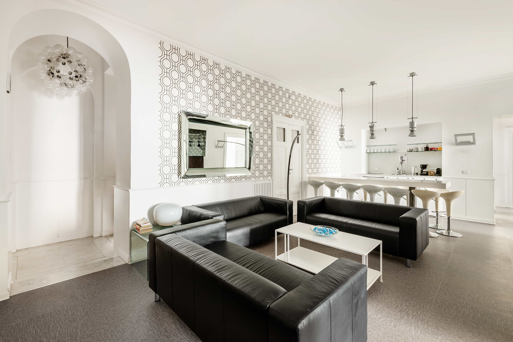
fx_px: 228
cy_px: 171
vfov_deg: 73.8
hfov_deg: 96.7
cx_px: 256
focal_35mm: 16
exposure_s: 1
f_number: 8
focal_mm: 16
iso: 100
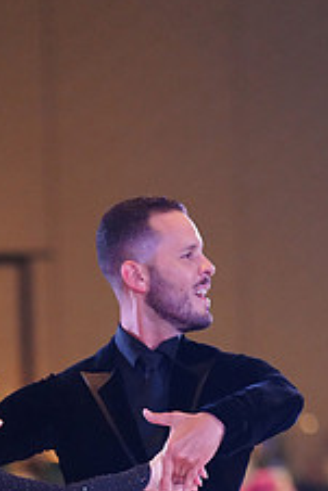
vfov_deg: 4.5
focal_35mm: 457
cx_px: 45
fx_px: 6236
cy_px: 582
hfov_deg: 3.0
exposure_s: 1/400
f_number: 2.8
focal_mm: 178
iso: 5000
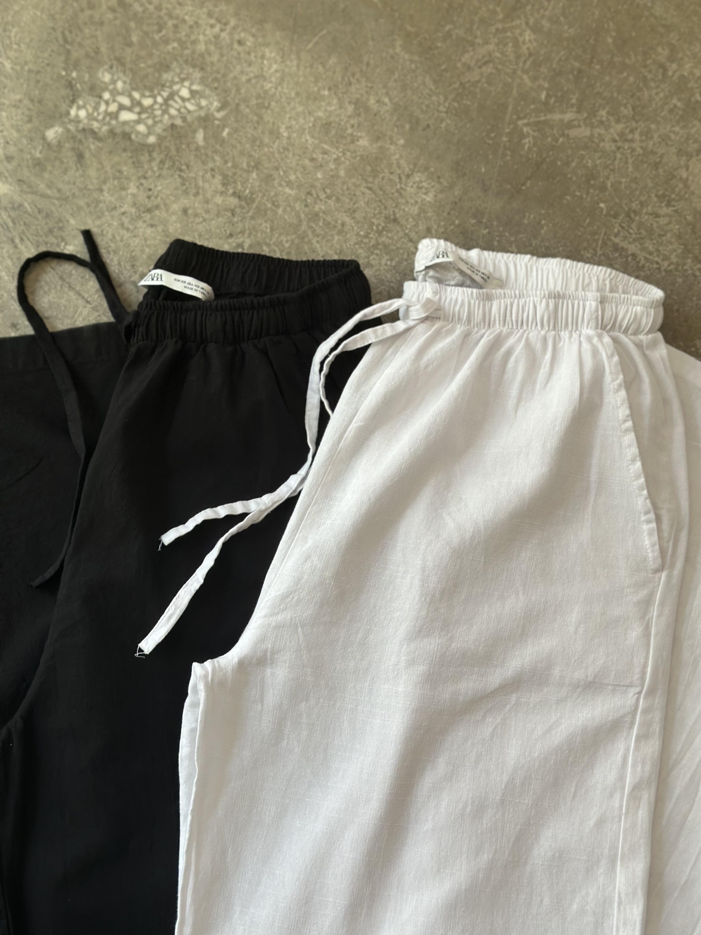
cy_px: 468
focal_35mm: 48
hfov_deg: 30.3
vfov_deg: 39.7
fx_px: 1296
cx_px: 350
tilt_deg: -75.4
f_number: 1.78
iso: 125
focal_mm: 6.86
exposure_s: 1/121
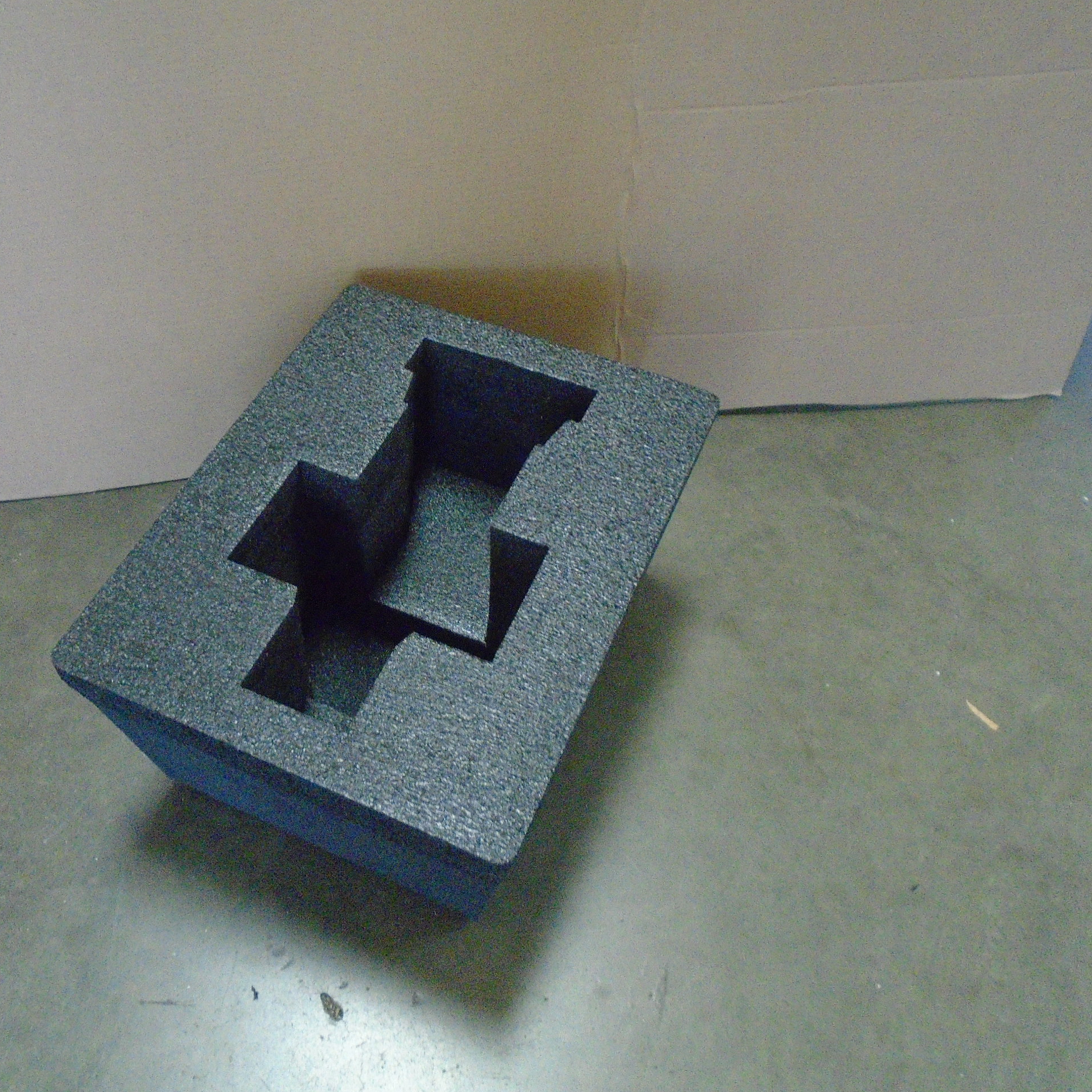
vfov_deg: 52.5
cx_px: 410
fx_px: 1106
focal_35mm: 31
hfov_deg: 52.0
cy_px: 541
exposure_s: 1/125
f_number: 3.2
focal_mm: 4.6
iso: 800
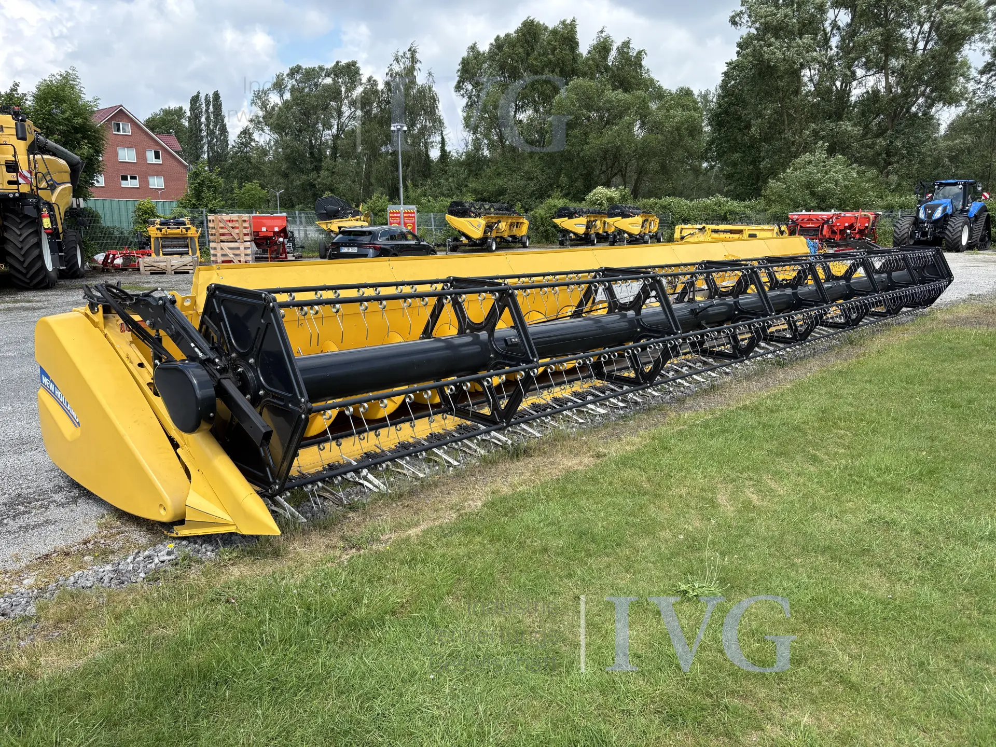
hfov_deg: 67.3
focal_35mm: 26
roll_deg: +0.6
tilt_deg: -12.4
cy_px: 374
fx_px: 748
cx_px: 498
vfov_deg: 53.1
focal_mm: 5.96
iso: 50
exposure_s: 1/1517
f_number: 1.6
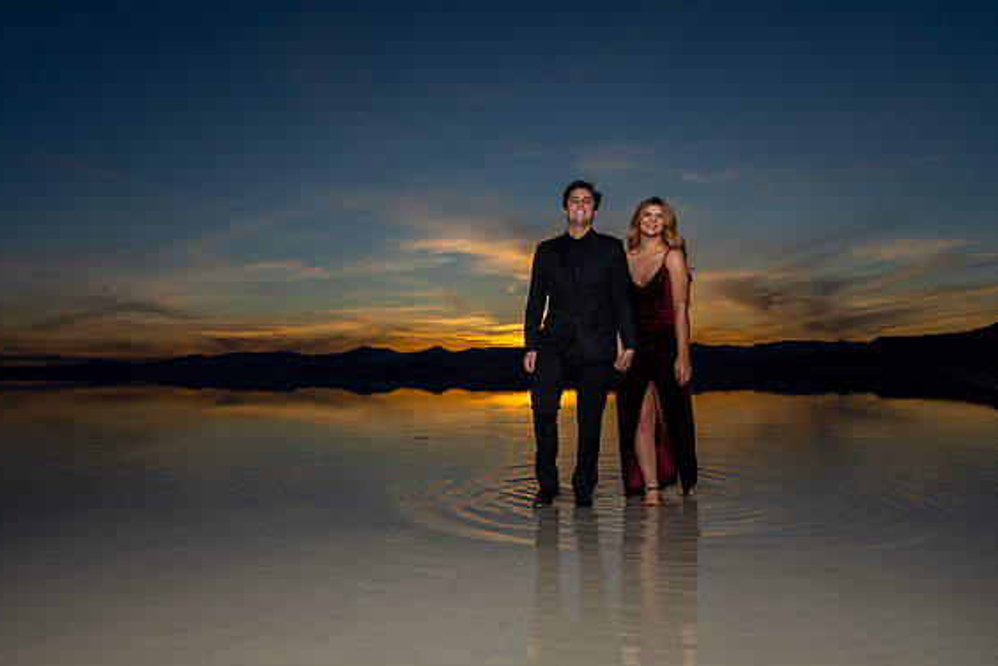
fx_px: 721
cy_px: 336
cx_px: 481
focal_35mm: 26
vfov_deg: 49.6
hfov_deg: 69.4
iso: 200
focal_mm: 24
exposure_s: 1/200
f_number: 18
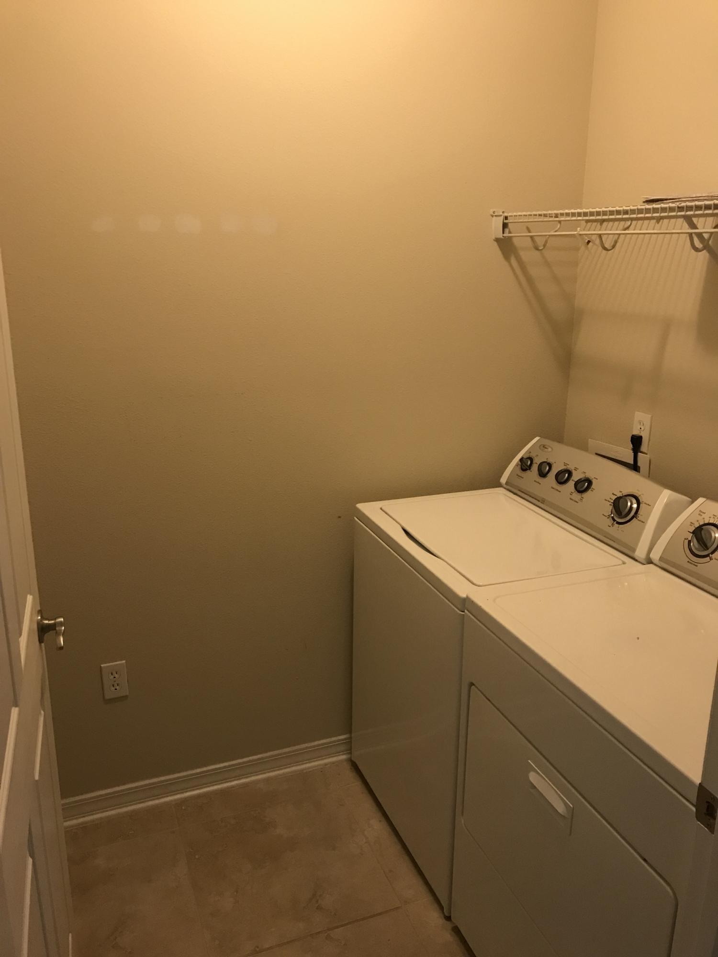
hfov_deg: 49.7
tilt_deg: -16.0
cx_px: 359
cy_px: 478
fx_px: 774
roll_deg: -0.1
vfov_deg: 63.4
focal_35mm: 28
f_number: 1.8
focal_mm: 3.99
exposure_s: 1/15
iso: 64
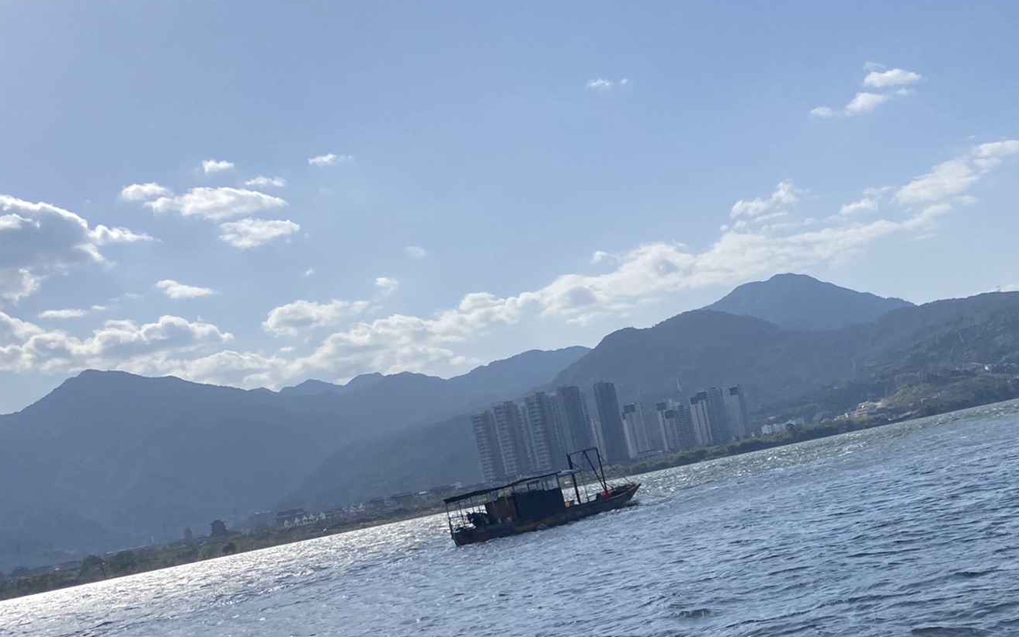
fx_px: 1166
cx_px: 745
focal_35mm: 42
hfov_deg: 45.8
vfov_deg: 29.7
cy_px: 525
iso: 32
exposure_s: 1/6757
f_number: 1.8
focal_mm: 4.25
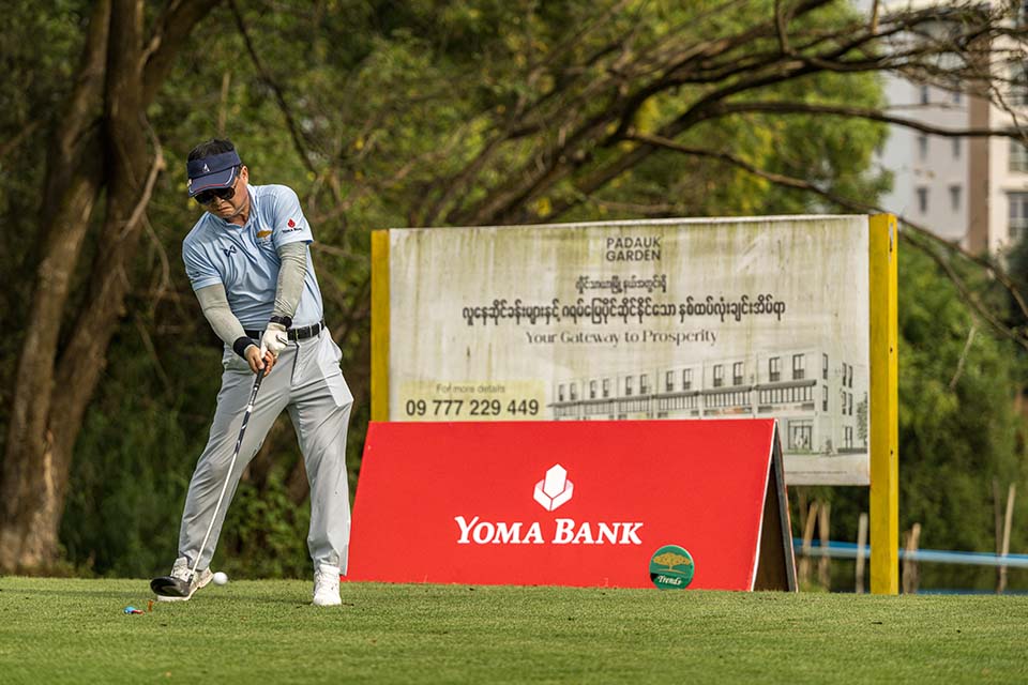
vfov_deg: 12.5
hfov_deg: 18.6
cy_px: 342
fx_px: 3141
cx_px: 514
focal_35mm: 110
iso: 250
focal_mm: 110
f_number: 2.8
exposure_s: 1/4000
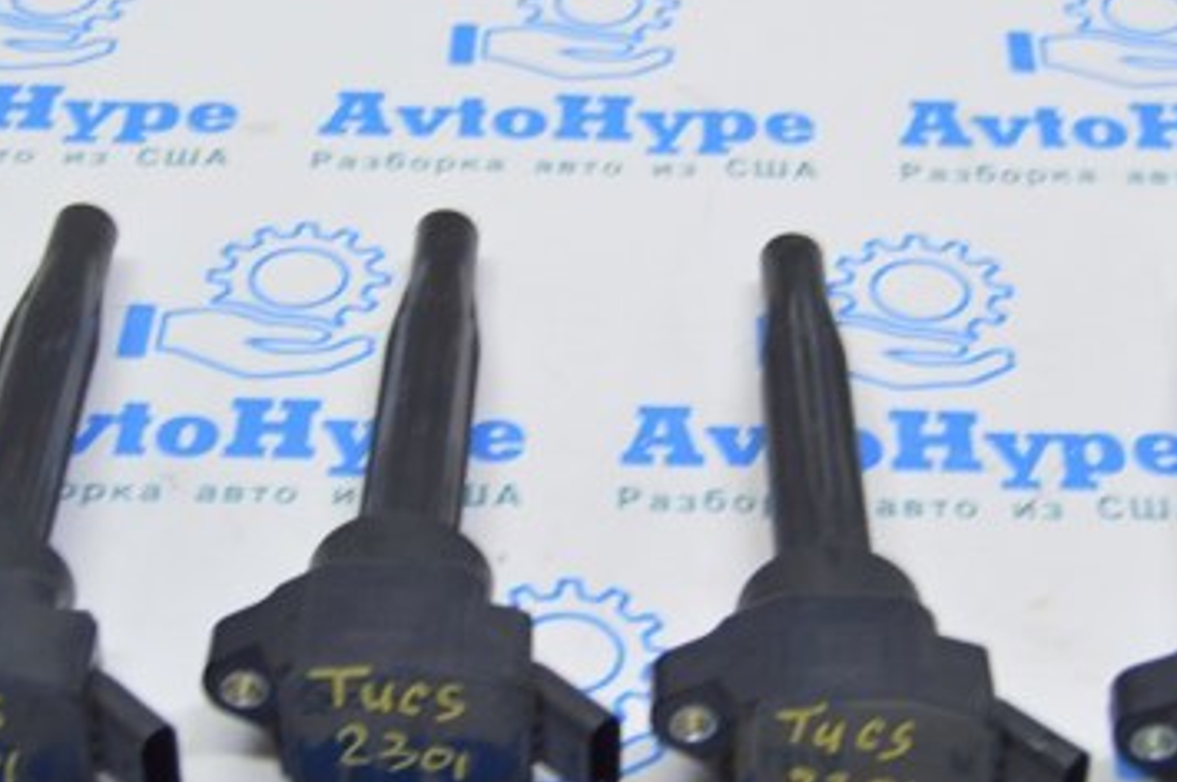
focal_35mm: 84
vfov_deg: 16.2
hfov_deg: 24.2
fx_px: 2741
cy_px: 439
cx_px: 597
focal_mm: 31
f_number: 5.6
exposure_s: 1/20
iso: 400
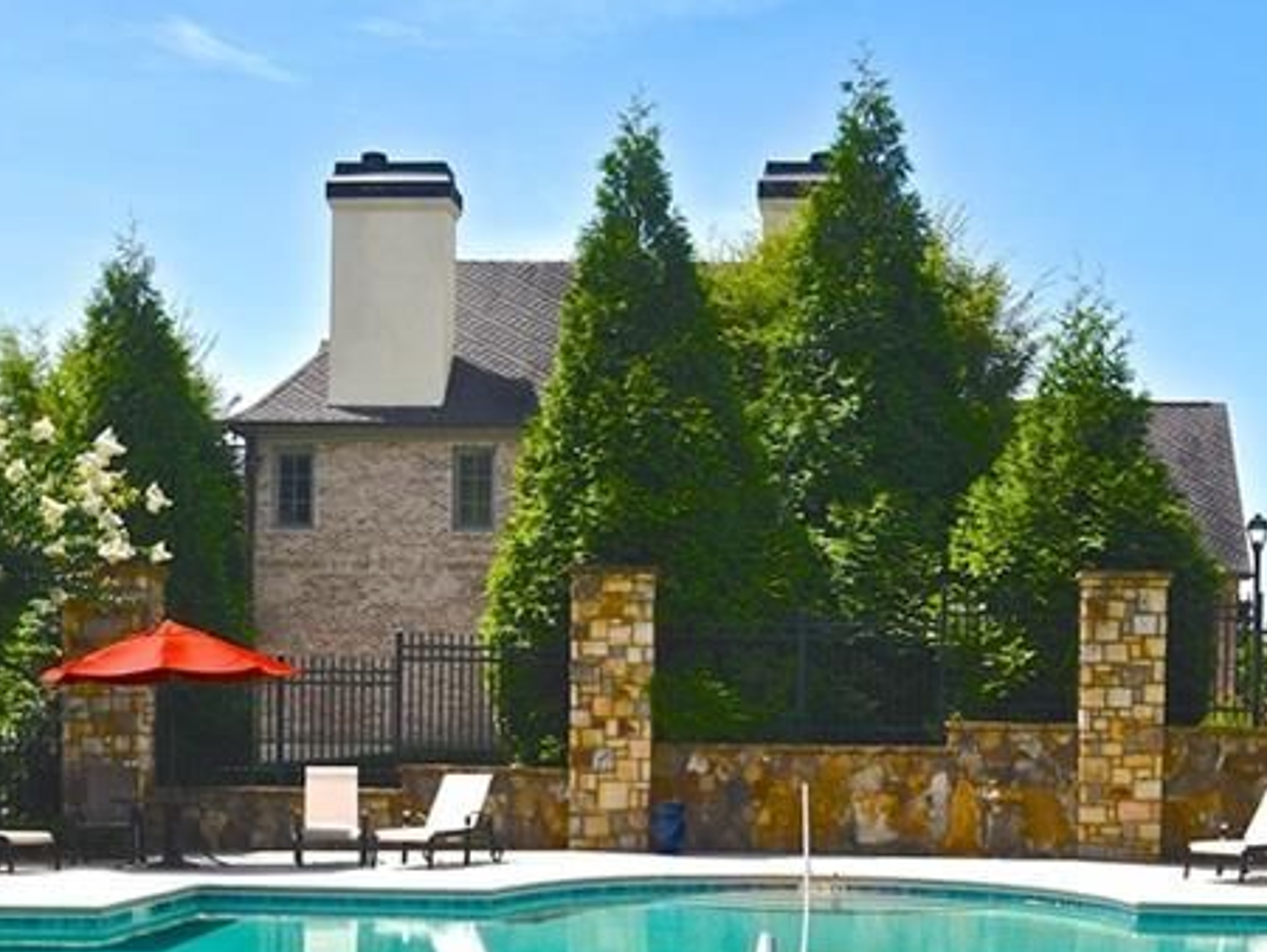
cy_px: 817
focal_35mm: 59
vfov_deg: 24.3
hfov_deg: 32.5
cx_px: 786
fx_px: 2161
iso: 180
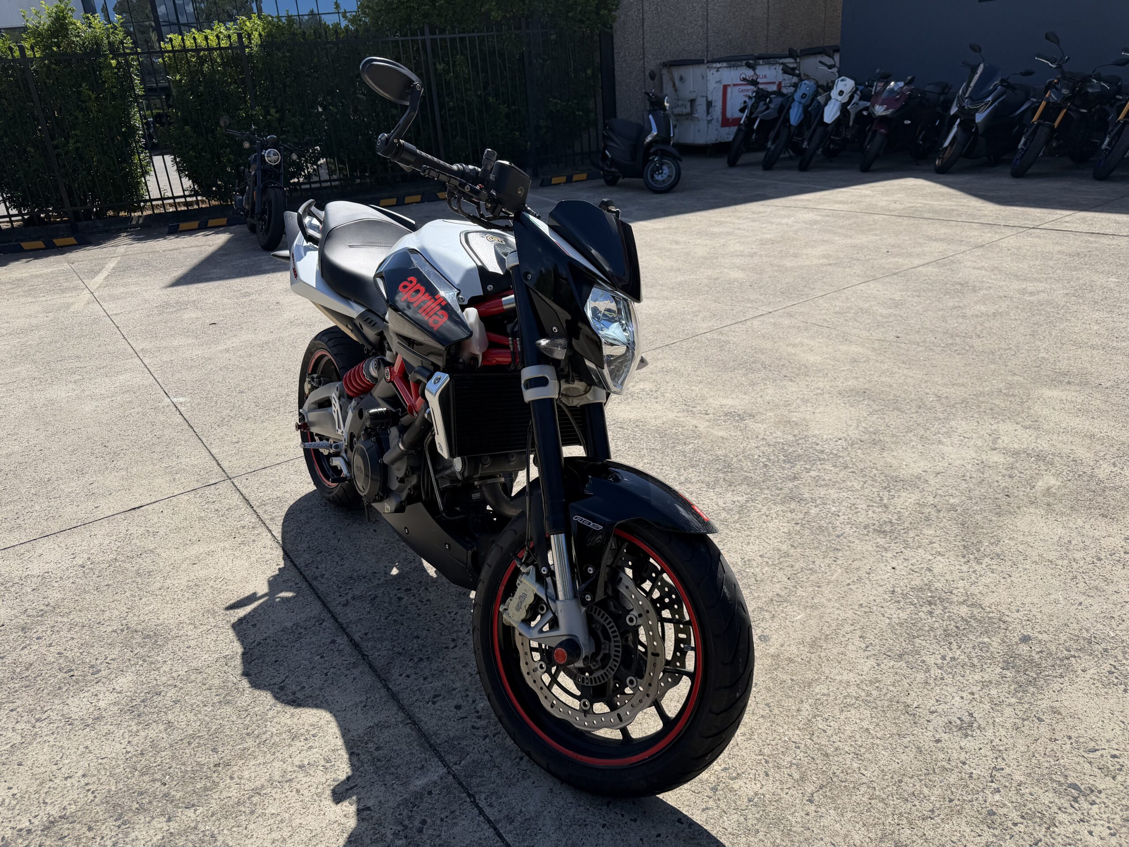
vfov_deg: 56.8
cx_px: 564
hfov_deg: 71.6
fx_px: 783
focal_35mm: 24
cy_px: 424
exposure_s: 1/4975
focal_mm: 6.76
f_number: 1.78
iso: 80
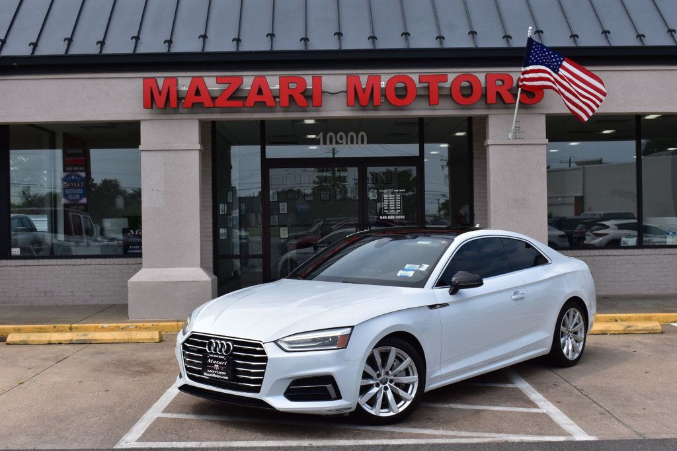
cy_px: 226
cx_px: 338
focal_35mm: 46
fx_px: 874
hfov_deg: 42.3
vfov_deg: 28.9
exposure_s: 1/500
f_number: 11
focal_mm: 31
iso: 320
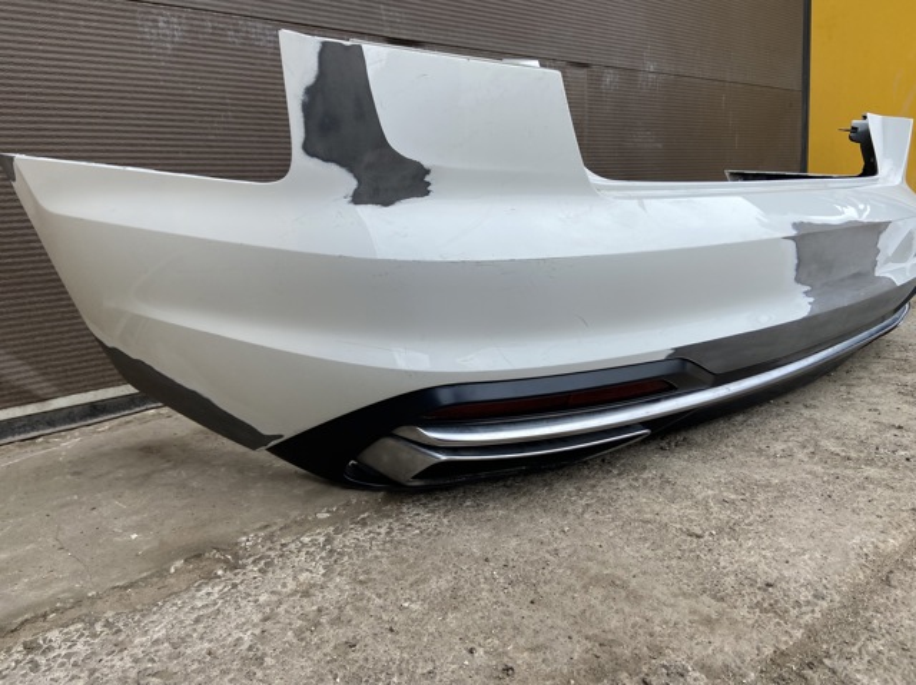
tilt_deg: -9.7
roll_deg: +2.9
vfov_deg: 53.0
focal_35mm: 26
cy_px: 342
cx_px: 458
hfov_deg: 67.3
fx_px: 687
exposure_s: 1/1103
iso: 32
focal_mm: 4.25
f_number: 1.8
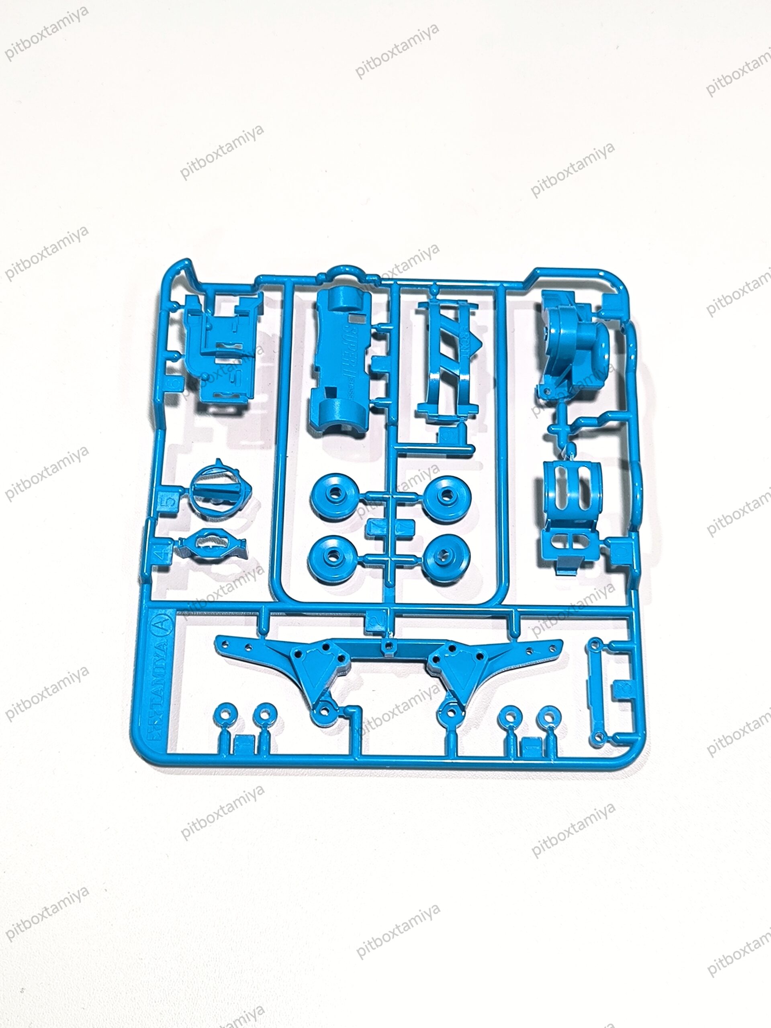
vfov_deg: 38.2
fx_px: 1485
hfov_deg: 29.1
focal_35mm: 50
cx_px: 386
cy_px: 514
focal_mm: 6.92
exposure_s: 1/101
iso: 250
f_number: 1.9
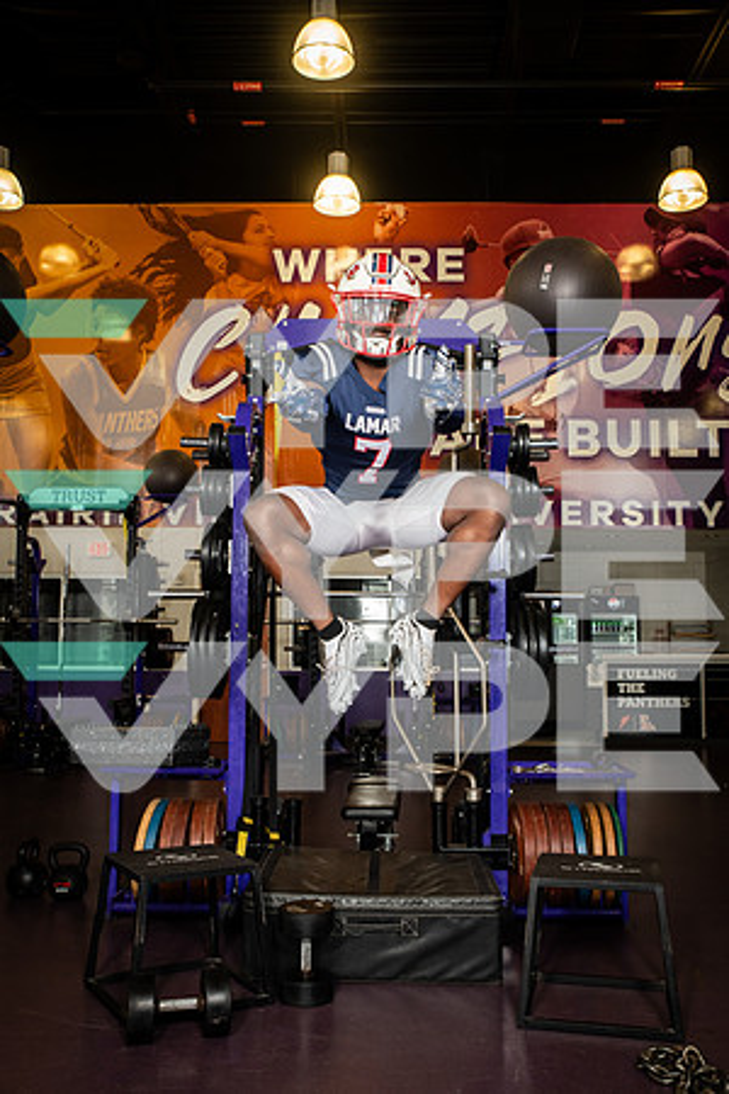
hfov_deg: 38.9
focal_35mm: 34
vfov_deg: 55.8
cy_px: 547
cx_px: 364
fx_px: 1033
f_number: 7.1
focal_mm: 34
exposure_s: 1/250
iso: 800
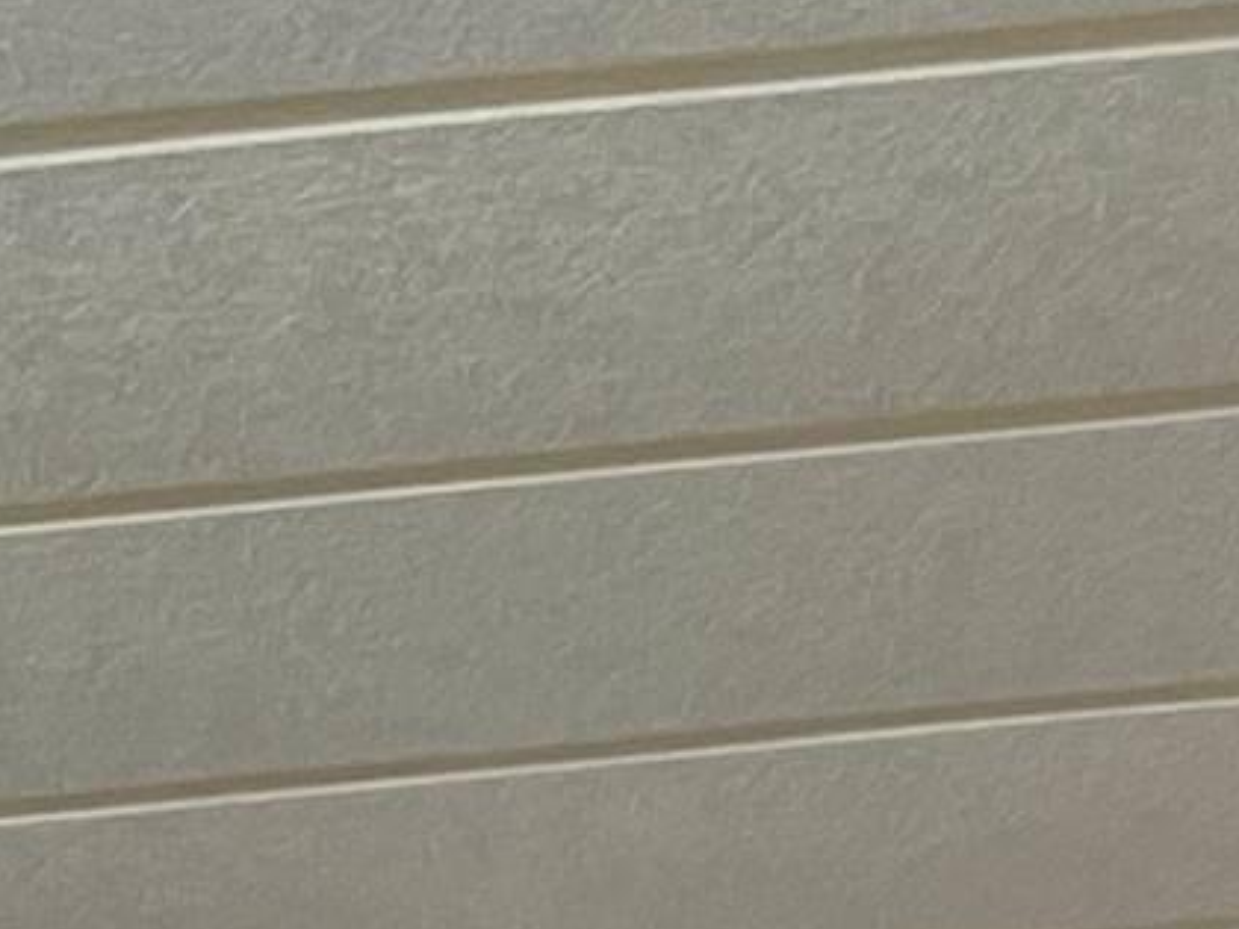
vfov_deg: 6.7
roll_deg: -1.9
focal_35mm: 190
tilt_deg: -1.7
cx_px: 752
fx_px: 6801
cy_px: 3218
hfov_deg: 10.4
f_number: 1.5
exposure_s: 1/120
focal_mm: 5.7
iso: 80
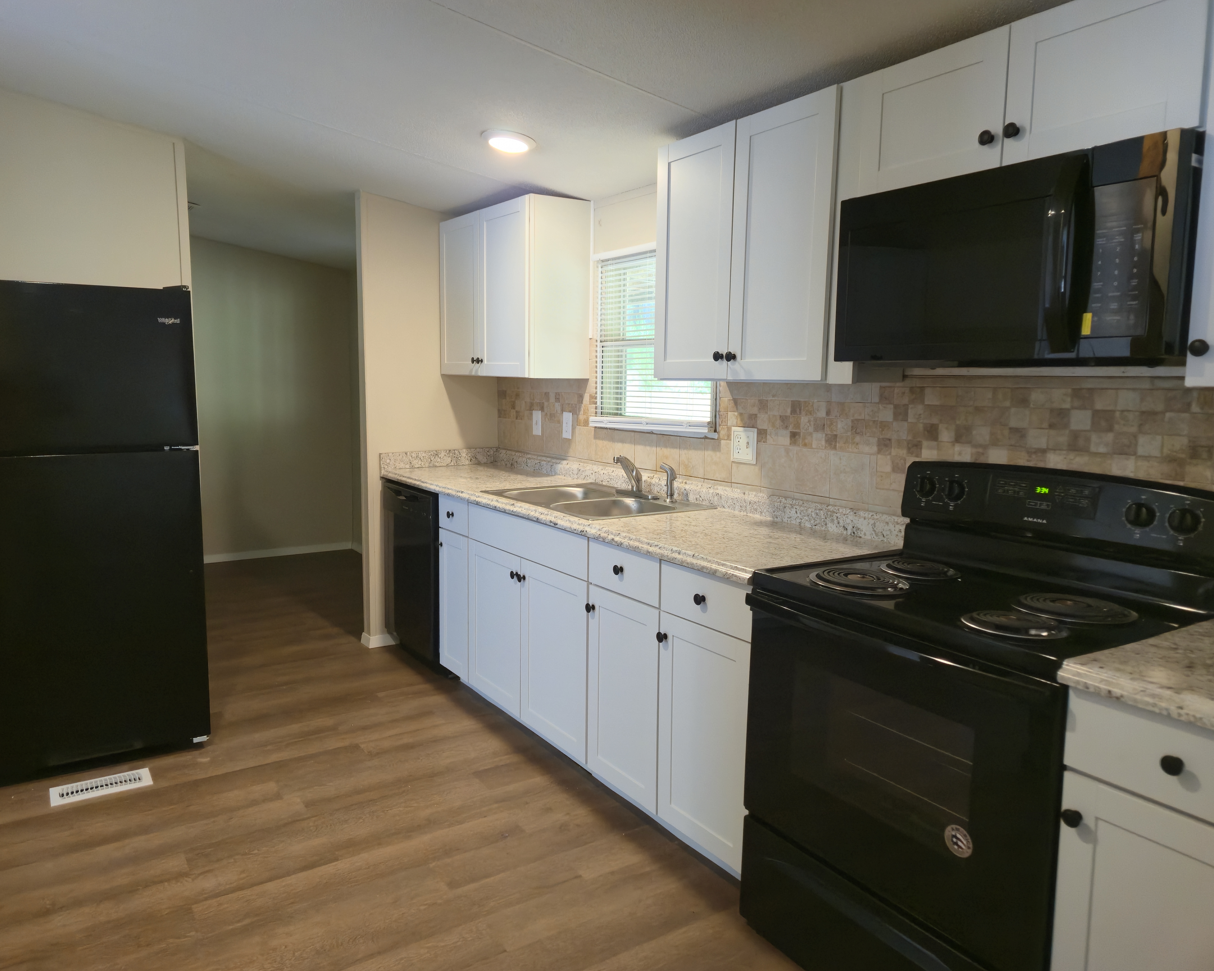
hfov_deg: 70.3
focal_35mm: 24
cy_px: 486
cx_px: 585
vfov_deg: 58.8
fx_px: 862
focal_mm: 5.4
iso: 200
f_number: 1.8
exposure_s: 1/60
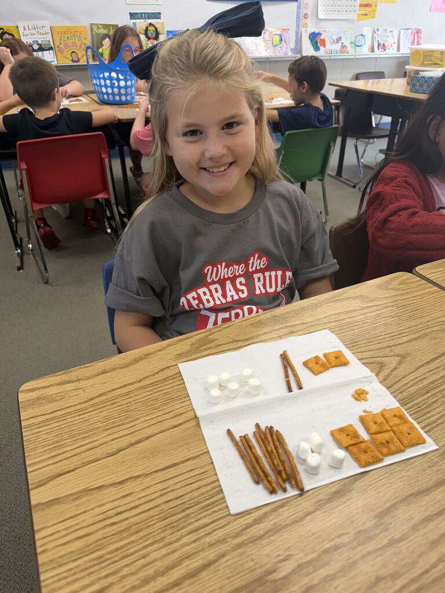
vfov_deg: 71.6
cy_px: 296
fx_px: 411
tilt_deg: -33.2
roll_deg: +0.4
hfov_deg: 56.8
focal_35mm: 24
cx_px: 222
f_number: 1.78
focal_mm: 6.76
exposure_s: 1/120
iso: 160
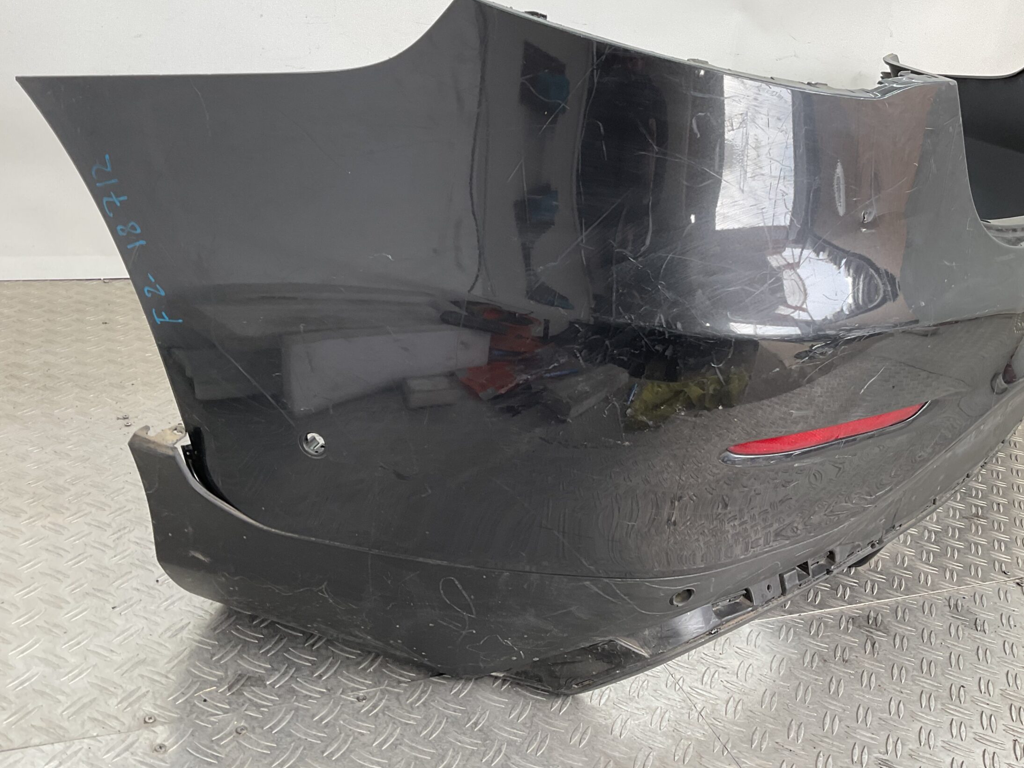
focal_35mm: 34
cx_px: 570
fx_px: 1006
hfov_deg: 53.8
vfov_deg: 41.7
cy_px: 344
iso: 25
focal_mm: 3
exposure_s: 1/120
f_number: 1.8
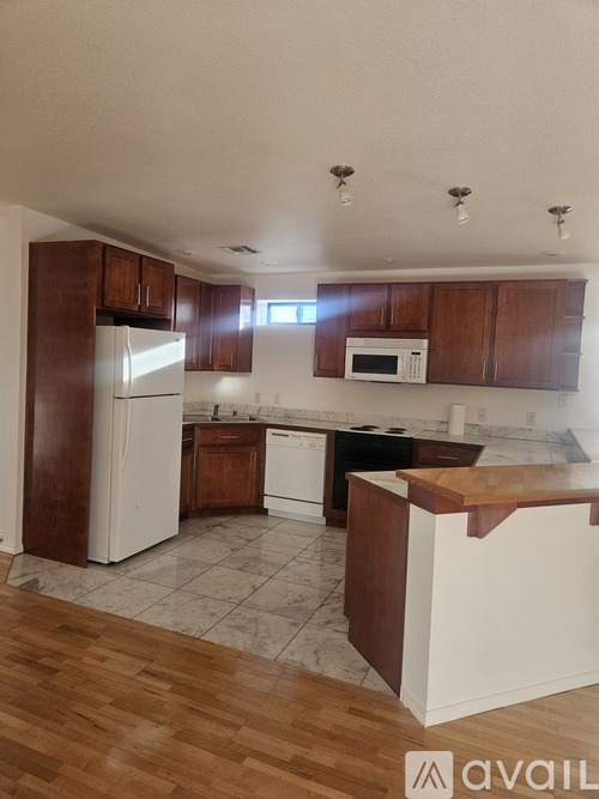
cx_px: 300
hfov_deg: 58.9
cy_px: 400
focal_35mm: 23
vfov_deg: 73.9
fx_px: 531
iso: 100
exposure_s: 1/207
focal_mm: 5.4
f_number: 1.8
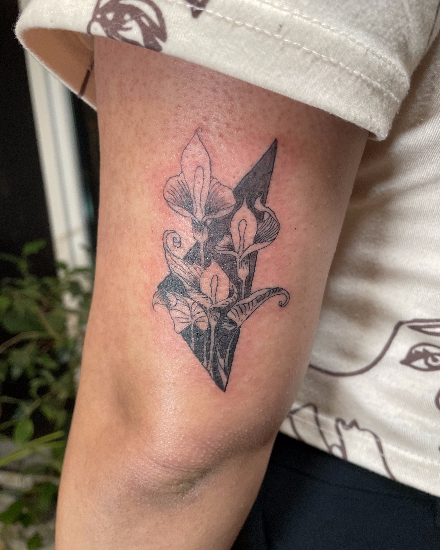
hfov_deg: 51.5
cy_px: 268
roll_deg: +5.9
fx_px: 456
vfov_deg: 62.2
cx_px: 222
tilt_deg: -10.3
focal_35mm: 28
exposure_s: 1/60
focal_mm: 4.2
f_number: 1.6
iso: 64
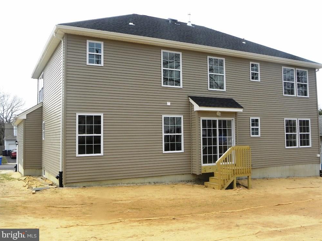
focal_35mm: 34
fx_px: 316
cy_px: 118
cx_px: 165
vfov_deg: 41.8
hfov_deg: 54.0
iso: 64
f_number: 5
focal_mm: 5.9
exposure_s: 1/175
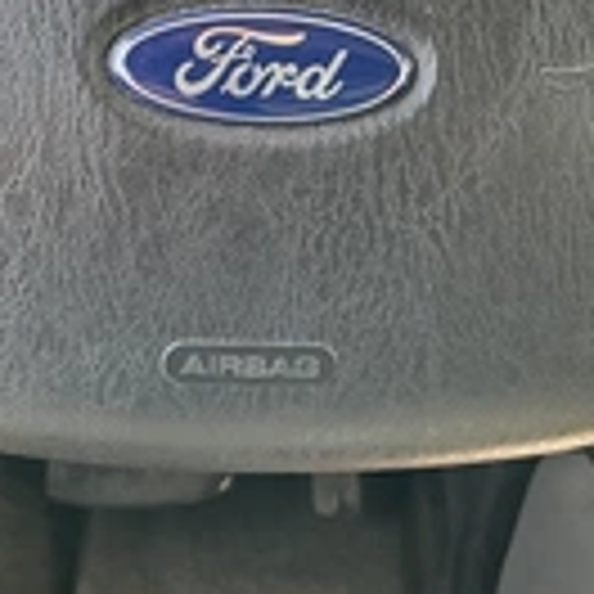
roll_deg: +3.9
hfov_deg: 23.0
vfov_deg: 22.8
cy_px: 144
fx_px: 1456
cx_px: 202
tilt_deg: -31.4
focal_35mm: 75
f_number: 1.8
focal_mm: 3
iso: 64
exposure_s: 1/112
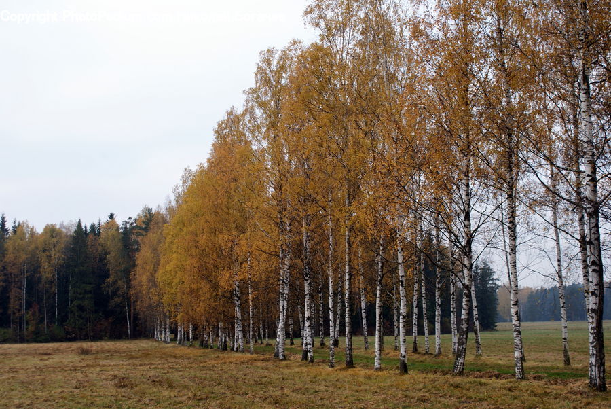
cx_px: 306
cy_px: 204
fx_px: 892
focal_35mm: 52
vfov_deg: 25.8
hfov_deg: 37.8
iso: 100
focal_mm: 35
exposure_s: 1/60
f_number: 5.6
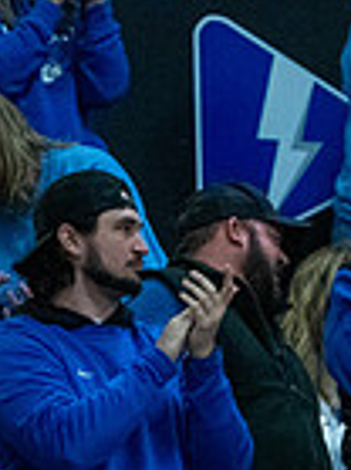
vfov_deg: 2.1
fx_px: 12539
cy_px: 627
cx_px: 931
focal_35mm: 926
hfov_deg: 1.6
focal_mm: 200
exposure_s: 1/1000
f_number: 2.8
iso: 6400
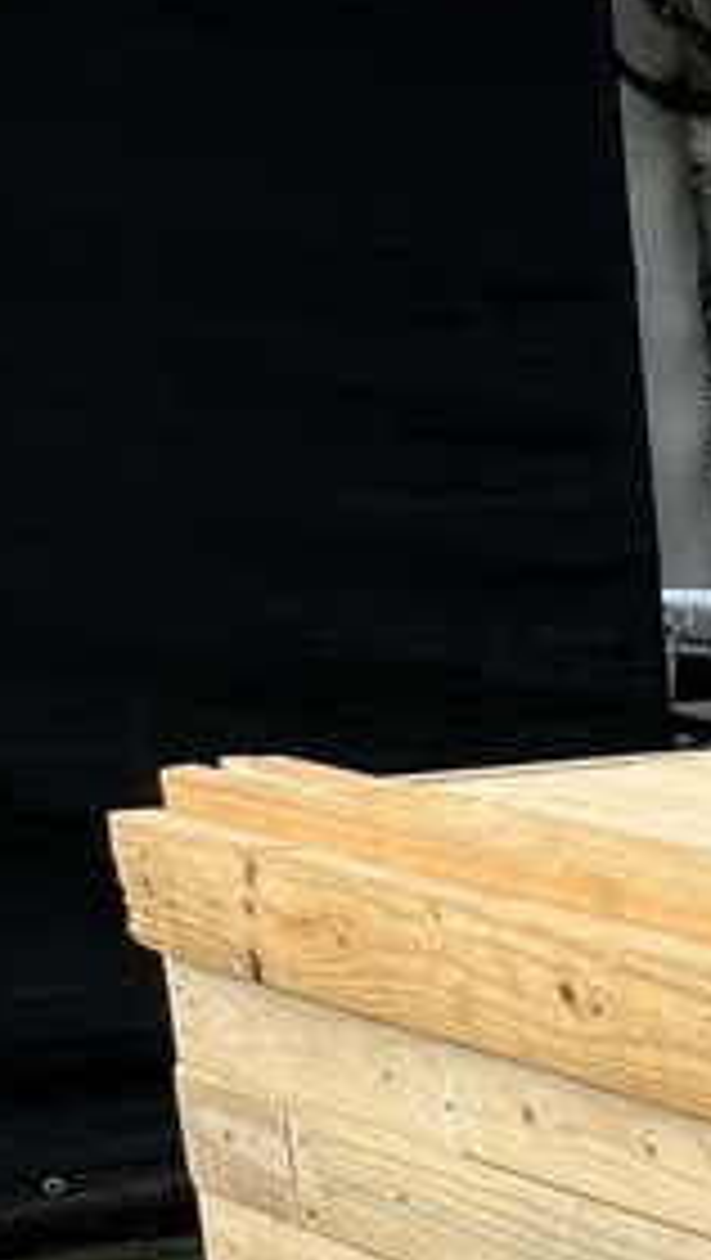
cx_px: 1629
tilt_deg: -20.5
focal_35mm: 101
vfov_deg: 19.8
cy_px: 1544
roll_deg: +0.8
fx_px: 3377
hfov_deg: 10.5
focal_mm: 5.1
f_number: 1.6
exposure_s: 1/1325
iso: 50
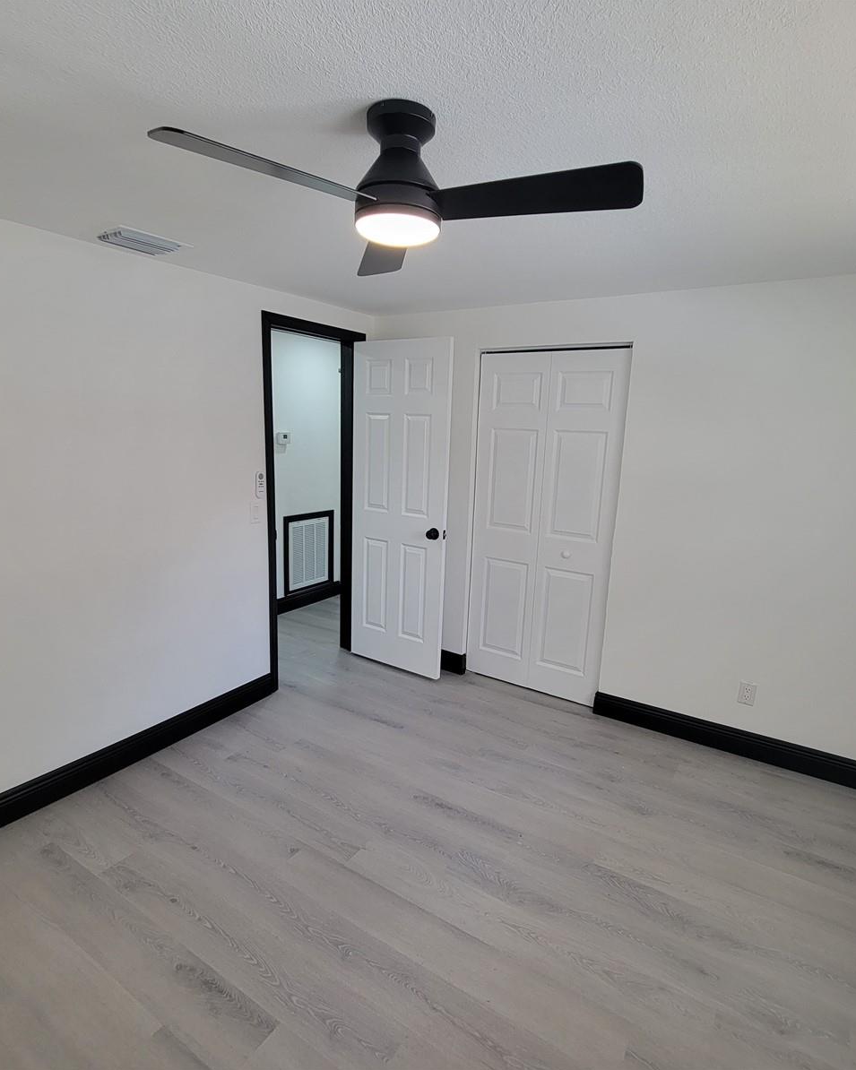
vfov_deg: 89.6
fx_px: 538
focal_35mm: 17
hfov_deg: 77.0
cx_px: 423
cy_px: 536
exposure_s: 1/60
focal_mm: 2.2
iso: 100
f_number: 2.2
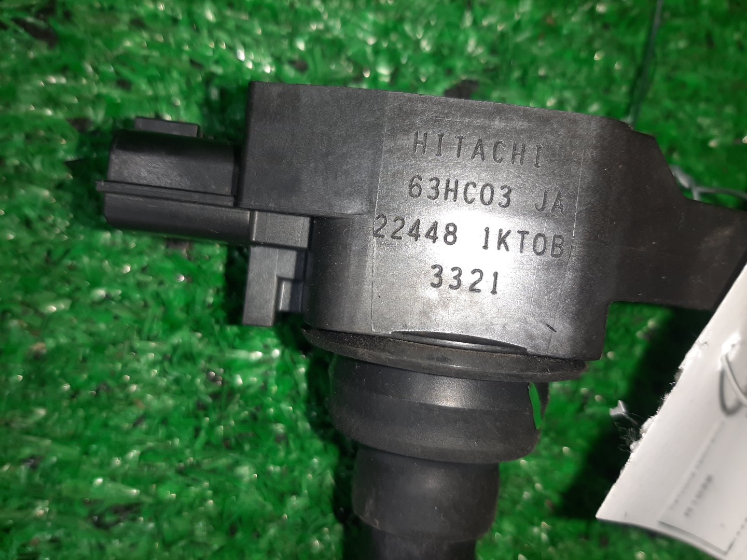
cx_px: 374
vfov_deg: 53.1
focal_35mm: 26
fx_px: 561
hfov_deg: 67.3
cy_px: 280
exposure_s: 1/100
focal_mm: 3.93
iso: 64
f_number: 1.7
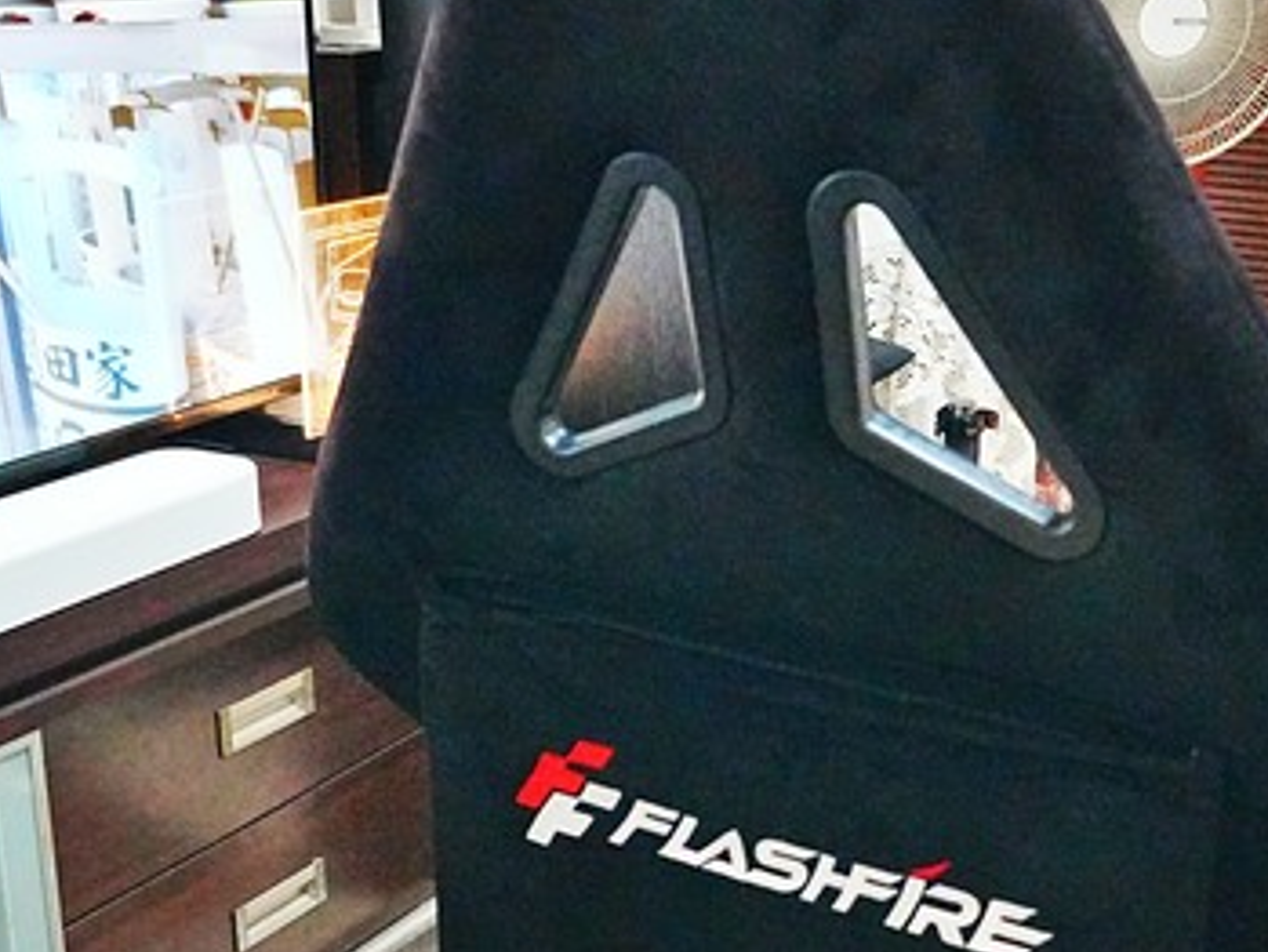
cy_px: 661
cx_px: 730
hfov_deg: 33.2
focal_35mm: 58
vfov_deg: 25.1
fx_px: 2125
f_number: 3.5
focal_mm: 18
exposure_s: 1/125
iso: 12800
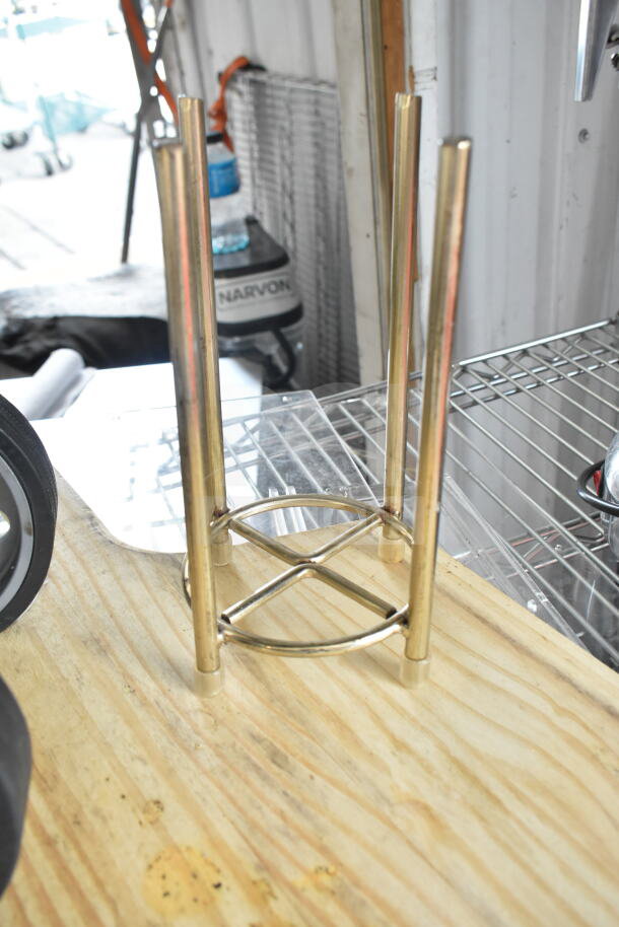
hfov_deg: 40.0
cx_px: 310
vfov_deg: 57.2
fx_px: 850
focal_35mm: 33
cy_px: 464
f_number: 6.3
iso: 1600
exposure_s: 1/160
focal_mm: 22
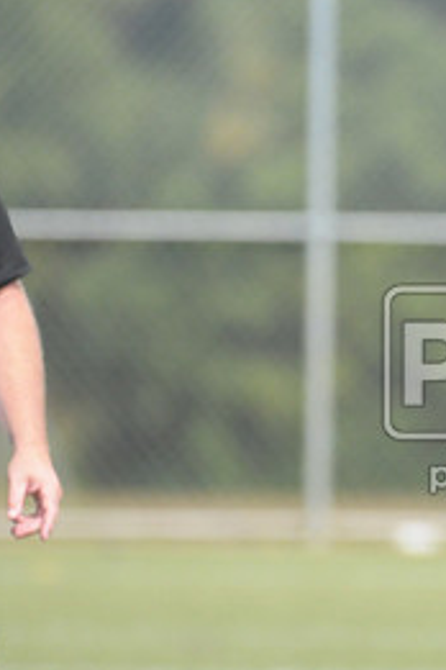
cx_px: 690
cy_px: 381
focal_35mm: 964
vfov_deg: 2.1
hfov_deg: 1.4
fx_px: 17913
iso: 1600
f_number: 4
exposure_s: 1/5000
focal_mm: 290
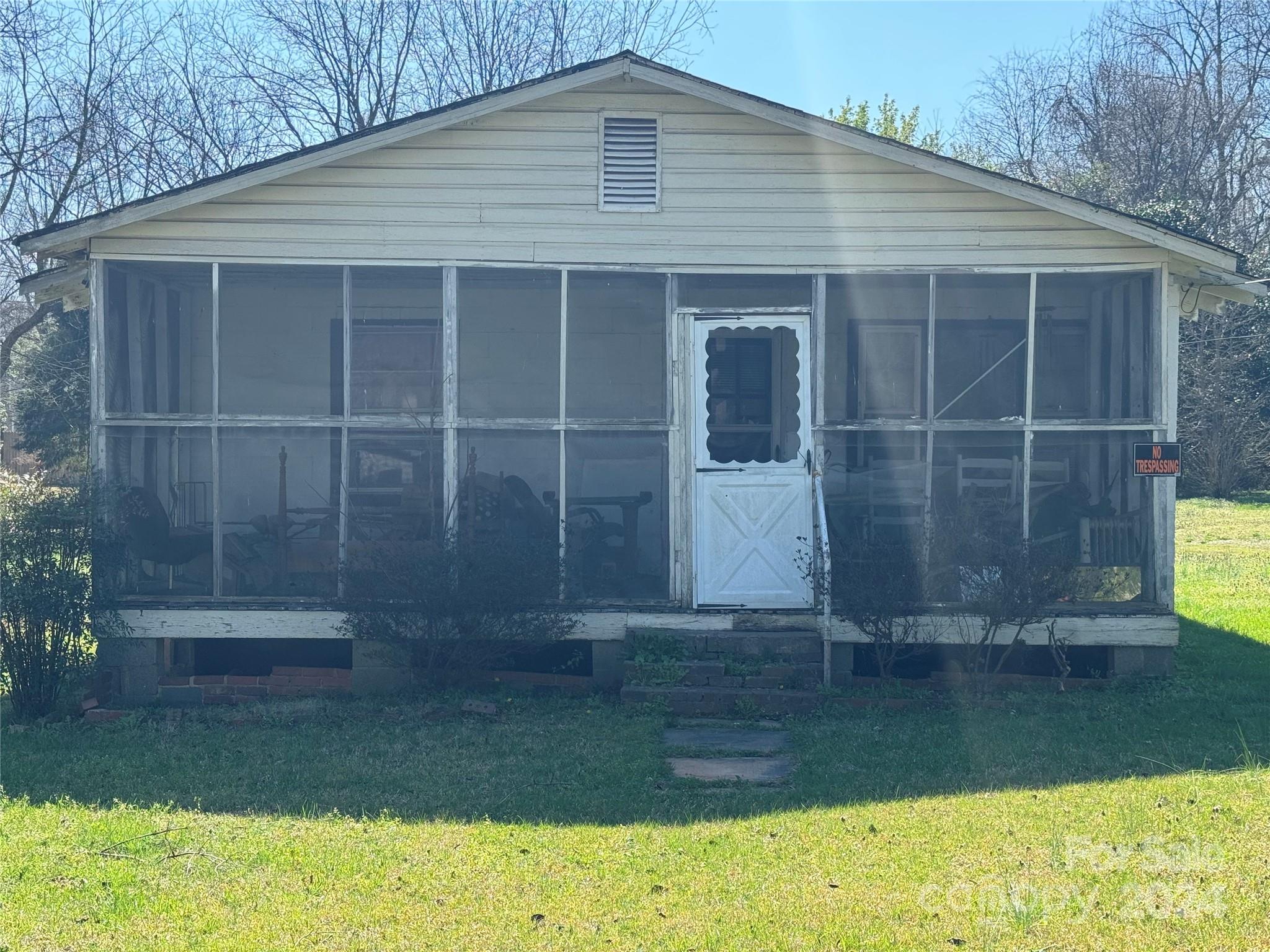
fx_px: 1761
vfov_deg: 30.3
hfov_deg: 39.7
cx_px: 635
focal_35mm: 48
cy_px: 476
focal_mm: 6.86
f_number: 1.78
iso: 64
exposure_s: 1/1458
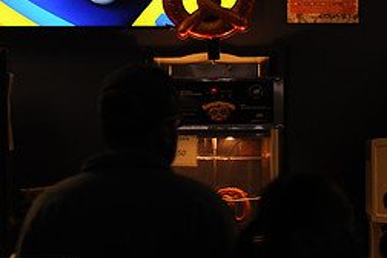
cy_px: 49
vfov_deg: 6.6
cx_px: -34
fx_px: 2225
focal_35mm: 207
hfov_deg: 9.8
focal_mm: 90
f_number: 2.8
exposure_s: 1/250
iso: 800
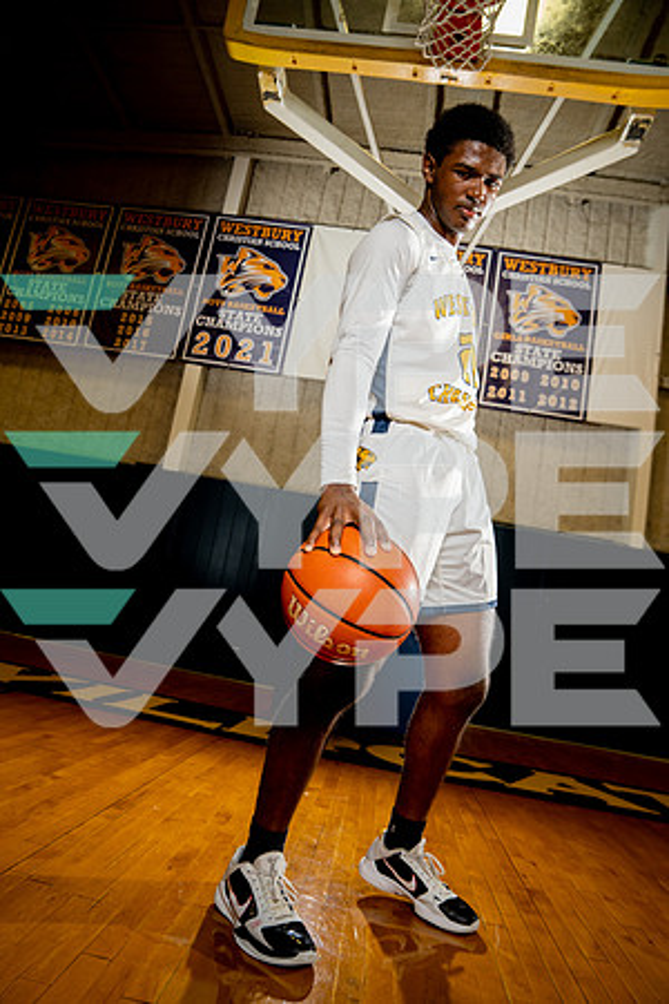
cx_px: 334
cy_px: 502
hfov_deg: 53.1
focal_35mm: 24
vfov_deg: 73.7
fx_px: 669
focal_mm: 24
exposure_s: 1/250
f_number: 4
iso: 400
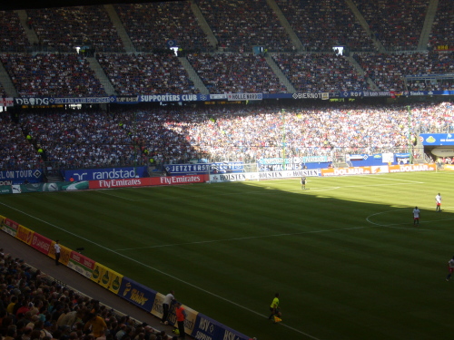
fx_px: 971
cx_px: 227
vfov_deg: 19.9
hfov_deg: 26.3
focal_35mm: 74
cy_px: 170
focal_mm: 12.2
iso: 80
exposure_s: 1/200
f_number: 4.1
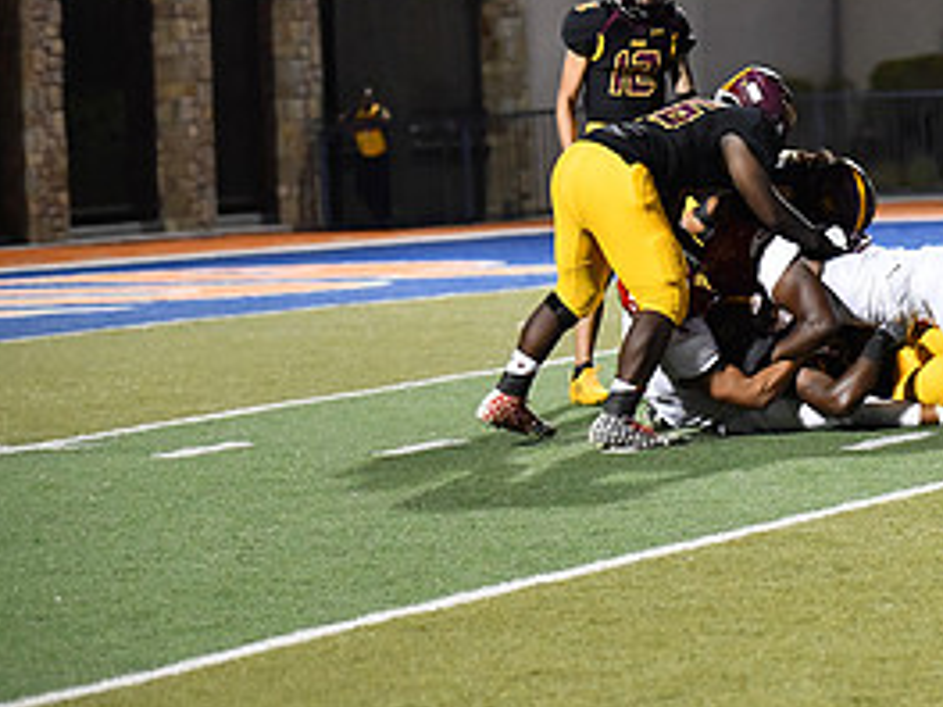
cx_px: 1004
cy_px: 295
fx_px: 6048
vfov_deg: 6.7
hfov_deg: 8.8
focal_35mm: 222
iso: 6400
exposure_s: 1/1250
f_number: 2.8
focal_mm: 105
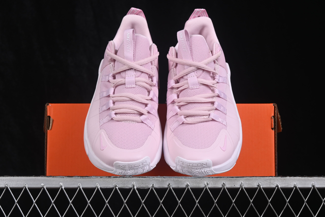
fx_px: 677
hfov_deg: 27.0
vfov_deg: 18.2
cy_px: 108
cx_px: 162
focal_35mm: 75
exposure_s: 1/80
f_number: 8
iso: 160
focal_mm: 50
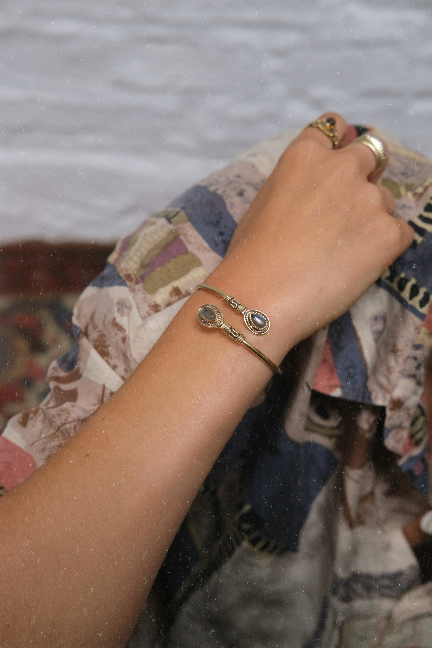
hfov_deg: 25.5
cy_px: 324
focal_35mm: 53
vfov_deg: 37.5
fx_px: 954
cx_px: 216
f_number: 4.5
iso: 1000
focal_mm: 35
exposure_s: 1/125
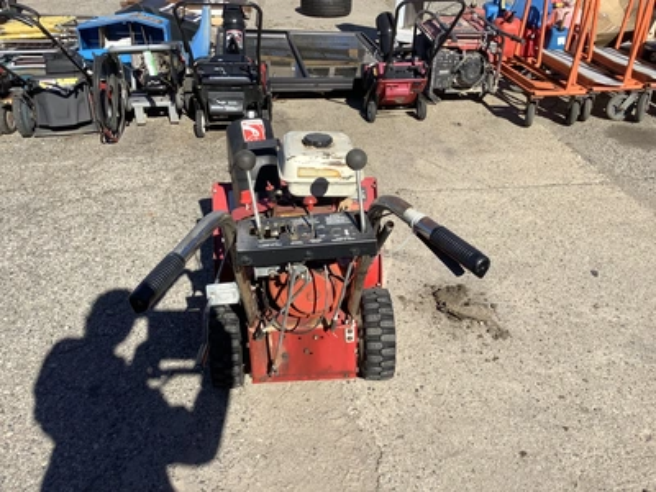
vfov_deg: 45.4
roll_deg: -1.2
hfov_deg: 58.4
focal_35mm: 31
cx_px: 328
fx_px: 587
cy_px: 246
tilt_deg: -30.6
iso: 25
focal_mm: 3.3
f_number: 2.4
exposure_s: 1/1359
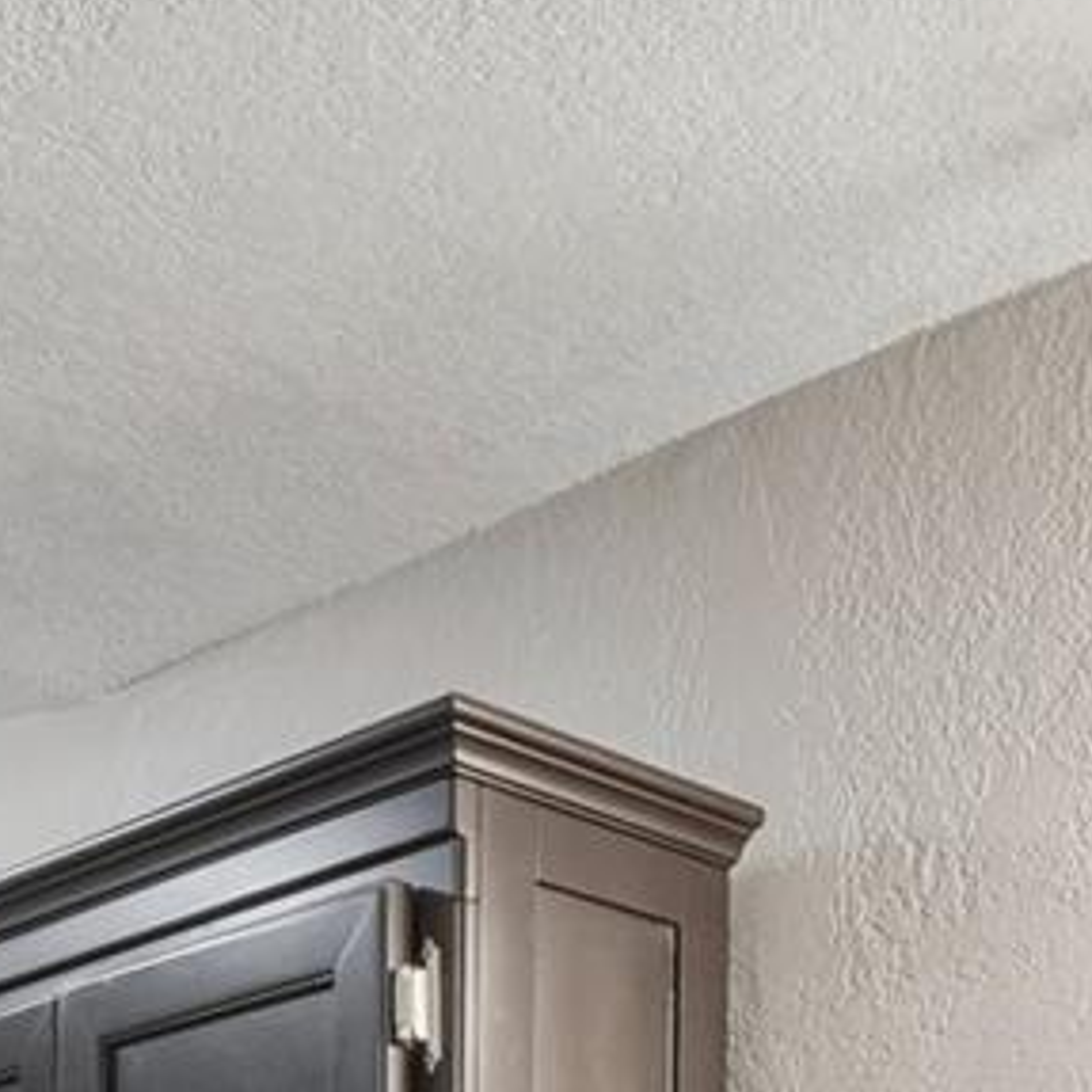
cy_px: 1663
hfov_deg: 24.3
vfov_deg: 20.6
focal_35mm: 71
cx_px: 495
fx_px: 2534
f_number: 8
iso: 800
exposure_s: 1/3.33
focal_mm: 10
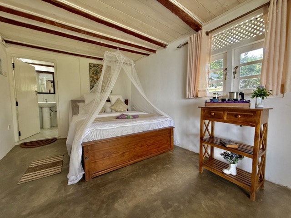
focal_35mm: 14
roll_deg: +0.4
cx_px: 146
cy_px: 109
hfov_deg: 102.1
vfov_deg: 85.7
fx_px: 118
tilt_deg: -2.9
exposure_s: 1/100
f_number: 2.2
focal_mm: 2.22
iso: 200
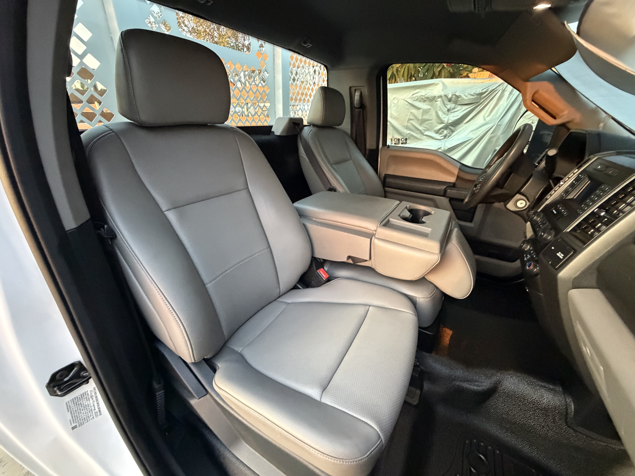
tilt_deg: -24.2
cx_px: 318
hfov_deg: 102.1
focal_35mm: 14
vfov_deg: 85.7
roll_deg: +1.1
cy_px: 238
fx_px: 257
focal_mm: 2.22
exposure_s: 1/60
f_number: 2.2
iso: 1250
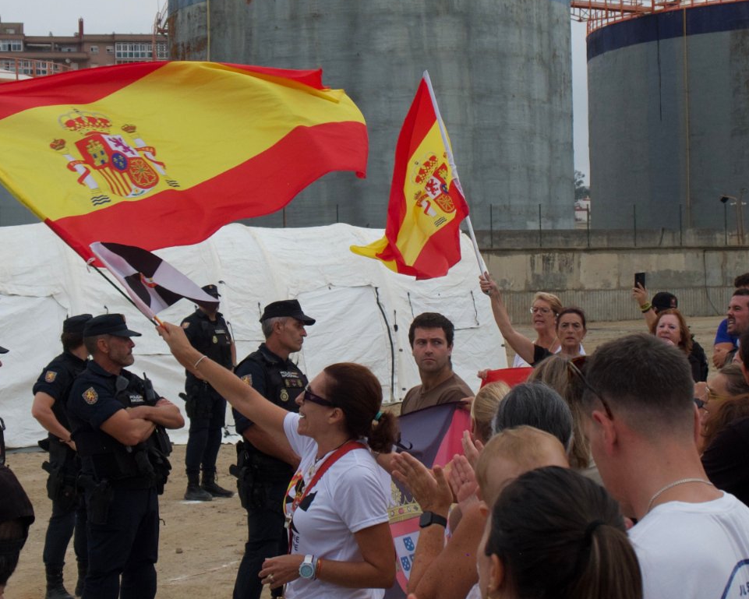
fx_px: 1818
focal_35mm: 82
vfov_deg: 18.7
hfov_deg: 23.3
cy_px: 251
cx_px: 362
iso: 640
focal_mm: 23.3
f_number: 4.5
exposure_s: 1/500
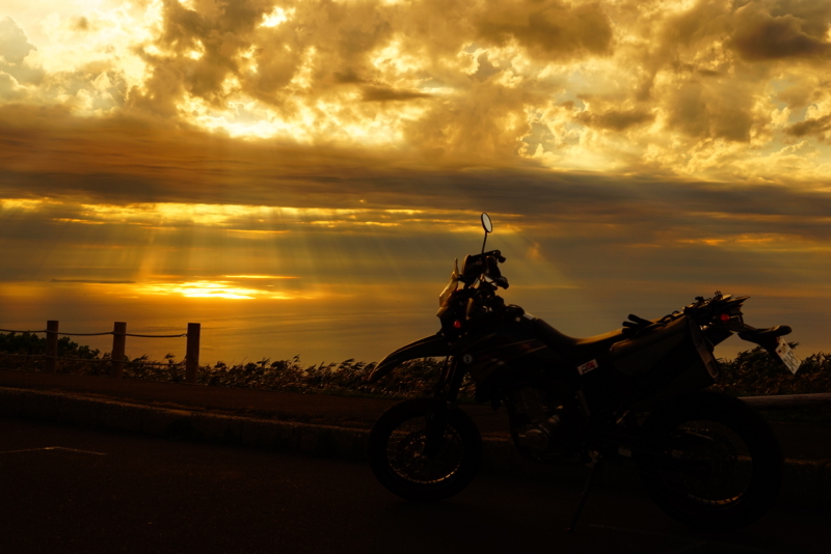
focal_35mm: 41
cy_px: 277
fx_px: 947
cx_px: 416
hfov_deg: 47.4
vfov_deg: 32.7
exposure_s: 1/500
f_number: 8
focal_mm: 41
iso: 100
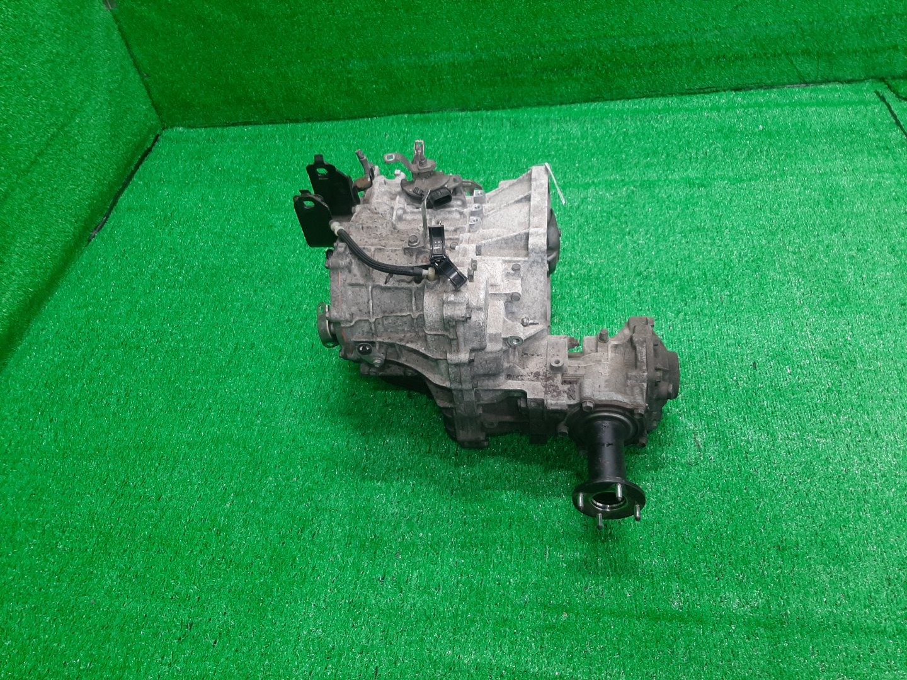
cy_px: 340
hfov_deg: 67.3
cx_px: 454
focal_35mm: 26
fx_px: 681
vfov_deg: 53.1
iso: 107
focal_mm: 3.93
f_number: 1.7
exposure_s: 1/50
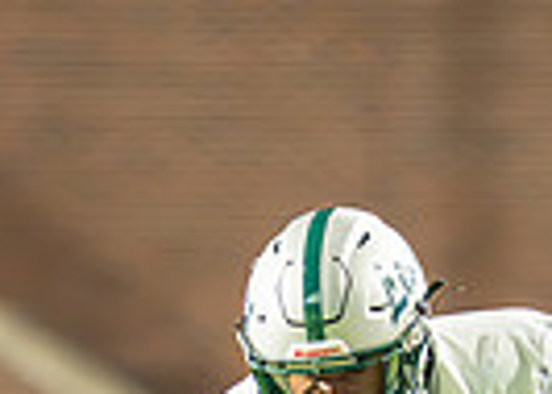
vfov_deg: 1.0
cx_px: 272
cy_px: 744
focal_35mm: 1377
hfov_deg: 1.5
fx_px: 21588
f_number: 2.8
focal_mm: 200
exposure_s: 1/1000
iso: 3200
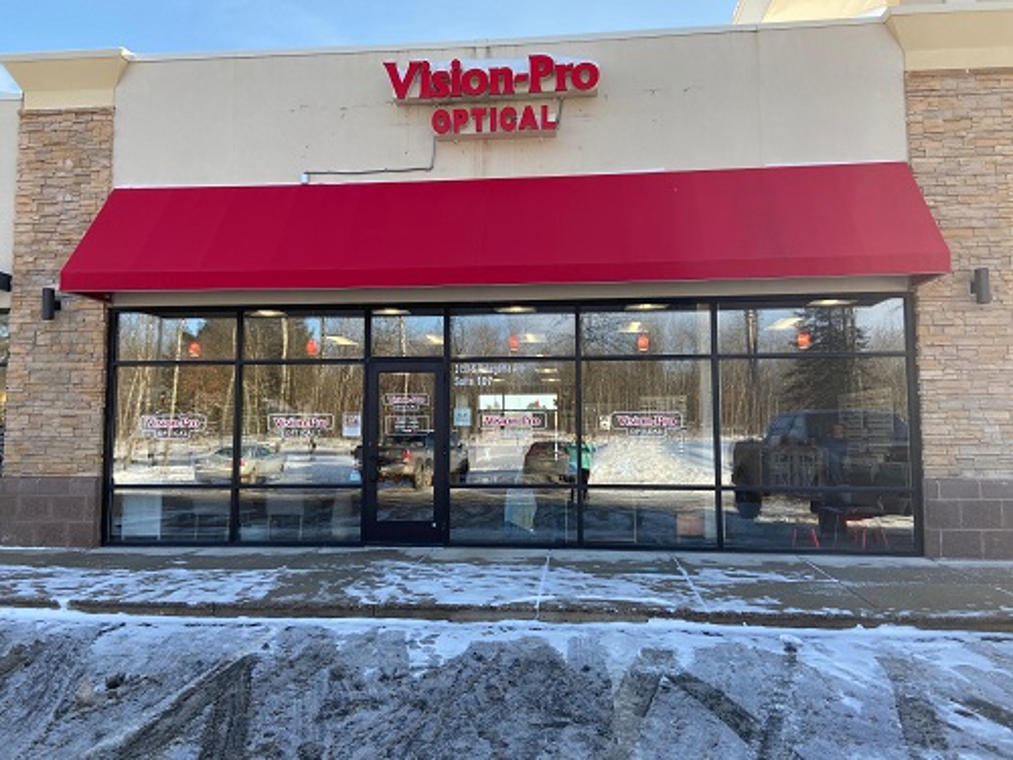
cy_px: 380
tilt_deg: +5.3
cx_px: 506
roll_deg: +0.0
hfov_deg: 67.3
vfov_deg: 53.1
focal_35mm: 26
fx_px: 761
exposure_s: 1/352
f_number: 1.8
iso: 32
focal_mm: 4.25
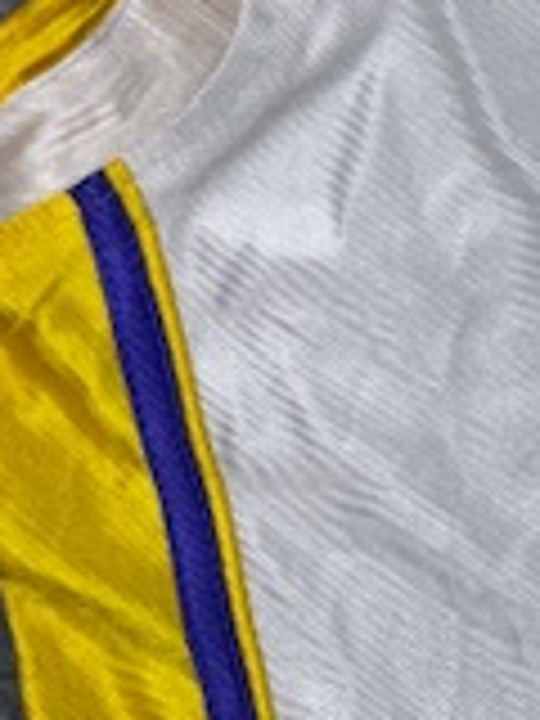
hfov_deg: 13.5
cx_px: 1022
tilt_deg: -59.7
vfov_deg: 17.3
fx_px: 1997
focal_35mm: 96
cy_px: -508
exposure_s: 1/484
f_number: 1.78
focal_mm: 6.76
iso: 80
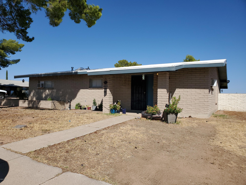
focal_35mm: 26
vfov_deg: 53.1
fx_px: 185
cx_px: 123
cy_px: 92
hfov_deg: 67.3
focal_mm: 4.3
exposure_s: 1/2278
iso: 50
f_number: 2.4
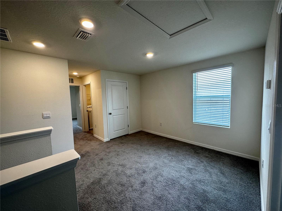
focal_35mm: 14
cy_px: 106
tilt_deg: -4.6
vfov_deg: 85.7
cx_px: 141
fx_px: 114
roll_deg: +1.3
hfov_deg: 102.1
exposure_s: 1/120
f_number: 2.2
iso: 125
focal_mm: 2.22
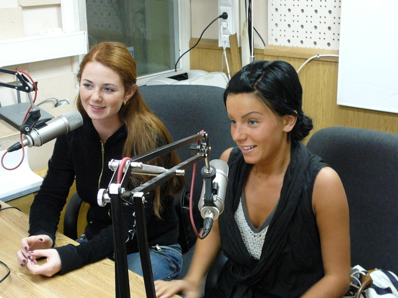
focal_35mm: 51
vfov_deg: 28.5
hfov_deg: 37.5
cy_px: 149
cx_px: 199
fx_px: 586
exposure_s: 1/8
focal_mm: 6.1
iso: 200
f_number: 3.1
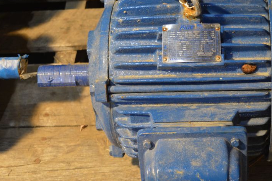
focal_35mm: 76
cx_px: 189
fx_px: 573
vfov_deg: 17.9
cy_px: 98
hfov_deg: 26.5
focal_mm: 36
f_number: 4.8
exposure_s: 1/20
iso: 400
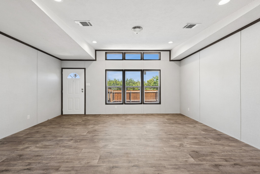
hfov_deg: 104.2
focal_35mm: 14
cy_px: 87
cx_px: 130
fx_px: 101
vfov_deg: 81.3
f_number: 8
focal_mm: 14
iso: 400
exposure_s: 1/60
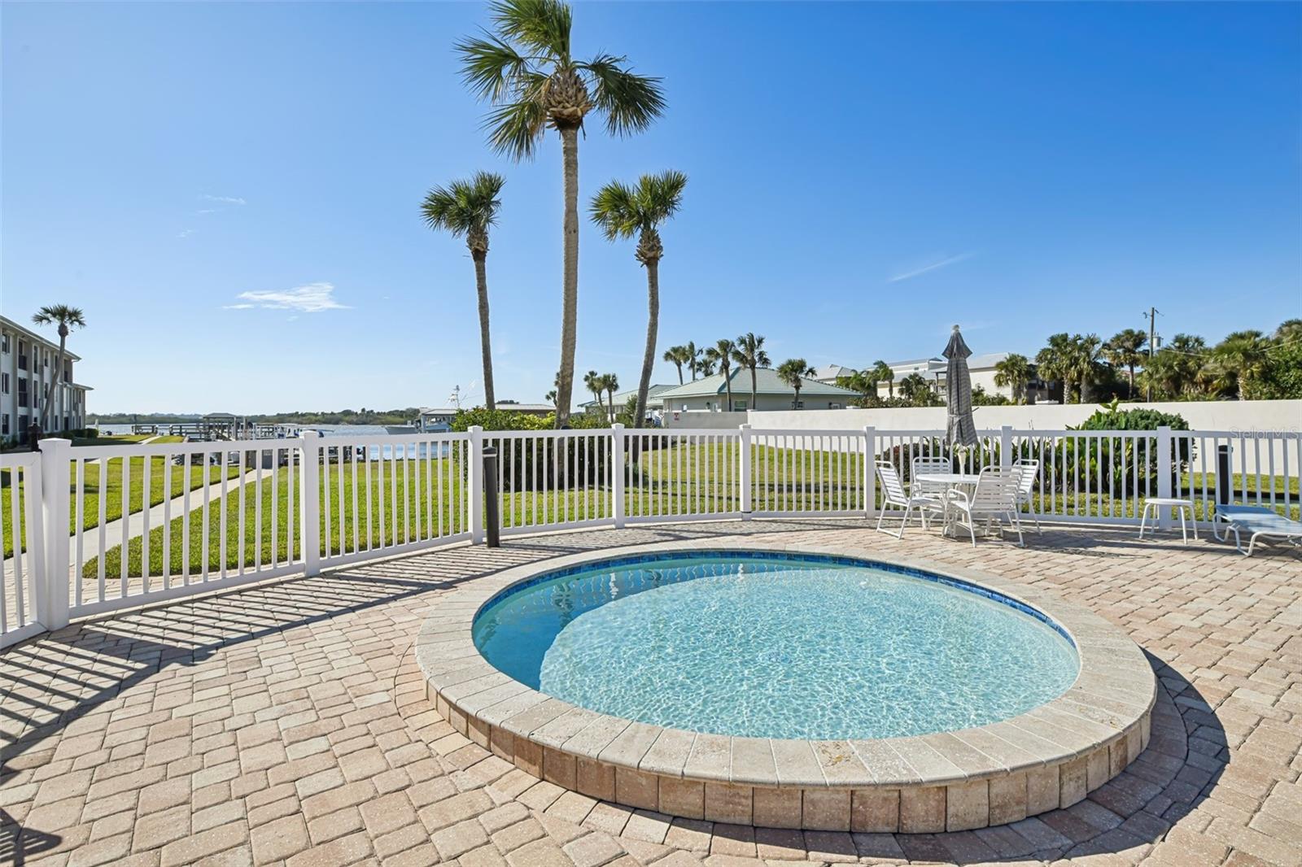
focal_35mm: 18
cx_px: 651
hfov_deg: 90.0
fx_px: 651
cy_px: 434
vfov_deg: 67.4
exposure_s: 1/1600
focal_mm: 18
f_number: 8
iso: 400
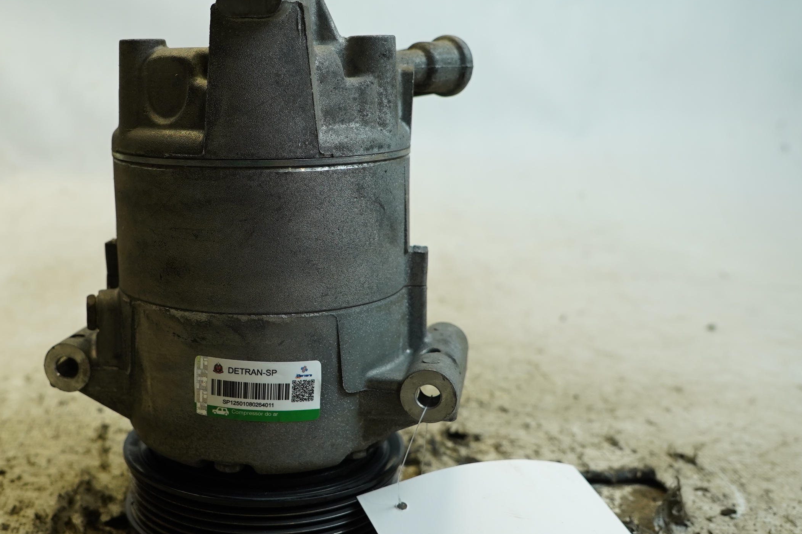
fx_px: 958
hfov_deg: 44.4
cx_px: 238
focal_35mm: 43
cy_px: 261
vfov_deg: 31.2
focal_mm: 20
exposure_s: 1/160
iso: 320
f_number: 4
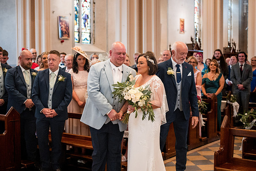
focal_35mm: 52
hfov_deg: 38.2
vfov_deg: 26.0
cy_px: 86
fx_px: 370
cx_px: 128
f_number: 2
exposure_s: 1/500
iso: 4000
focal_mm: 35
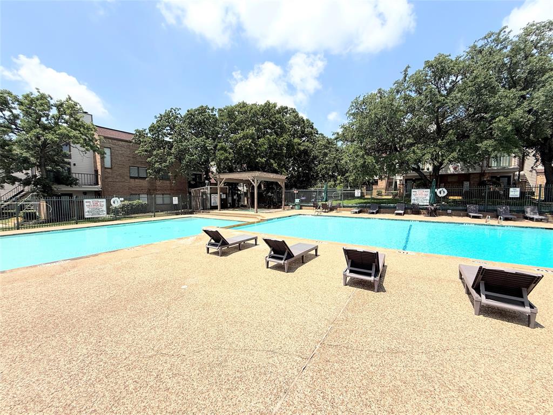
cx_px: 276
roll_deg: -0.1
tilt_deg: -2.2
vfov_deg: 85.7
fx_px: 224
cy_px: 208
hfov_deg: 102.1
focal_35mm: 14
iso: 50
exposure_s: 1/2611
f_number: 2.2
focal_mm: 2.22
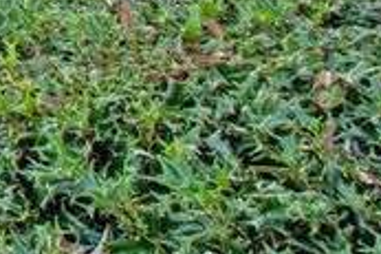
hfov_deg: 11.4
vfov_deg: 10.6
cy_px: -354
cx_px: -751
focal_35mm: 111
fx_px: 1174
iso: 320
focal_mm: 10
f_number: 11
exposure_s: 1/60
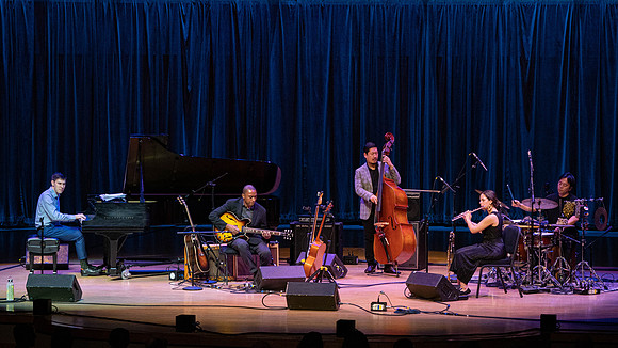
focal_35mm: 149
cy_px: 177
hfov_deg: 14.4
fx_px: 2446
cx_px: 296
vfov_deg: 8.1
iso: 4000
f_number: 8
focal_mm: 130
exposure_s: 1/320
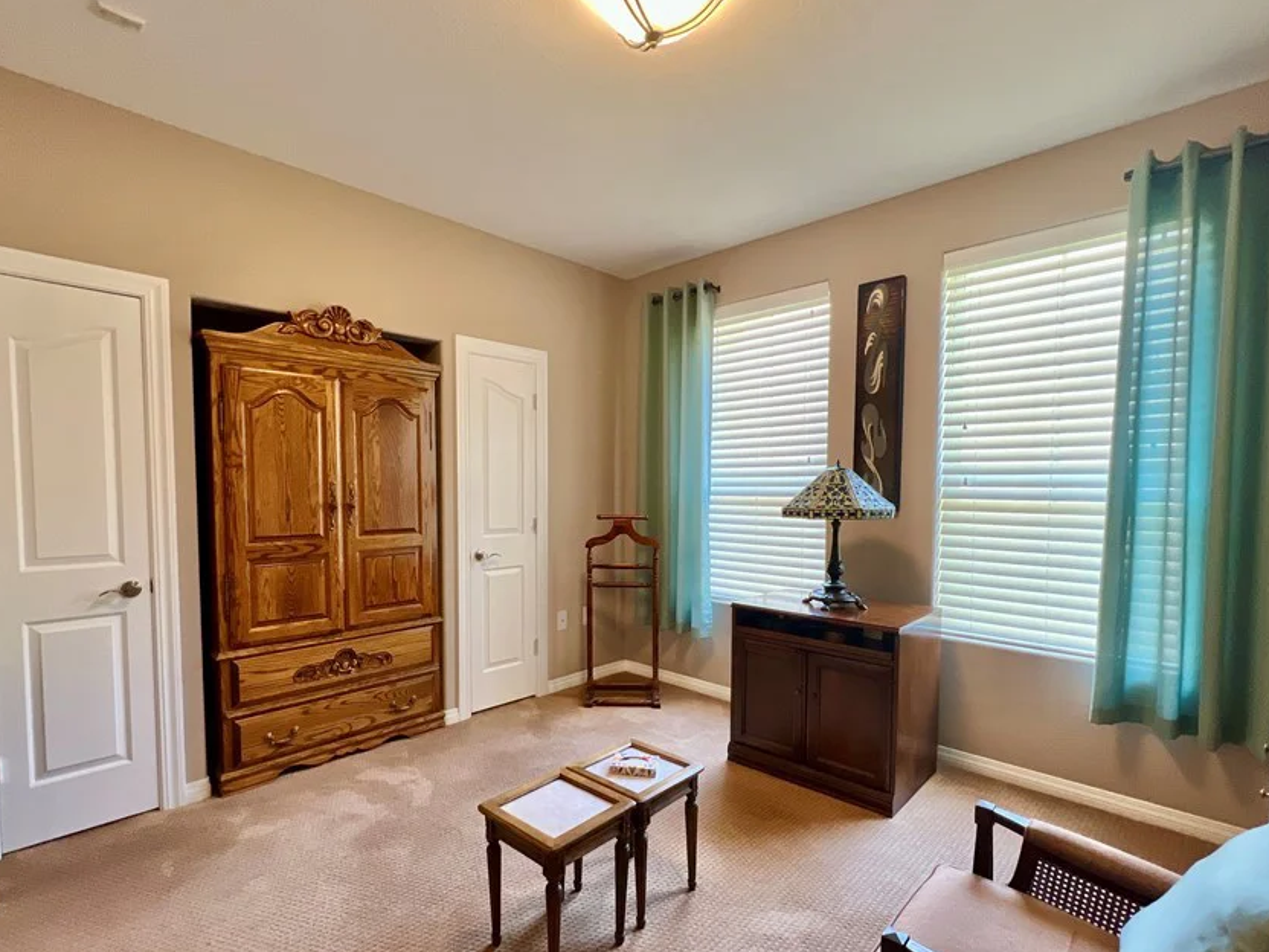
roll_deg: -0.7
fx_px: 587
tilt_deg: -3.7
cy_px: 522
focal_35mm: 16
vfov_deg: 77.9
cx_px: 615
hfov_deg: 94.5
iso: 200
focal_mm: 1.57
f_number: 1.8
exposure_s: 1/60
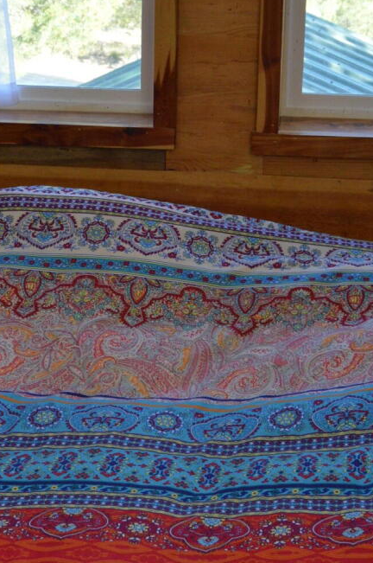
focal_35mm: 83
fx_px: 1294
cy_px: 162
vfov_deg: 24.3
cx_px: 149
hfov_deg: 16.4
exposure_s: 1/100
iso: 400
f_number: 5
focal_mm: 18
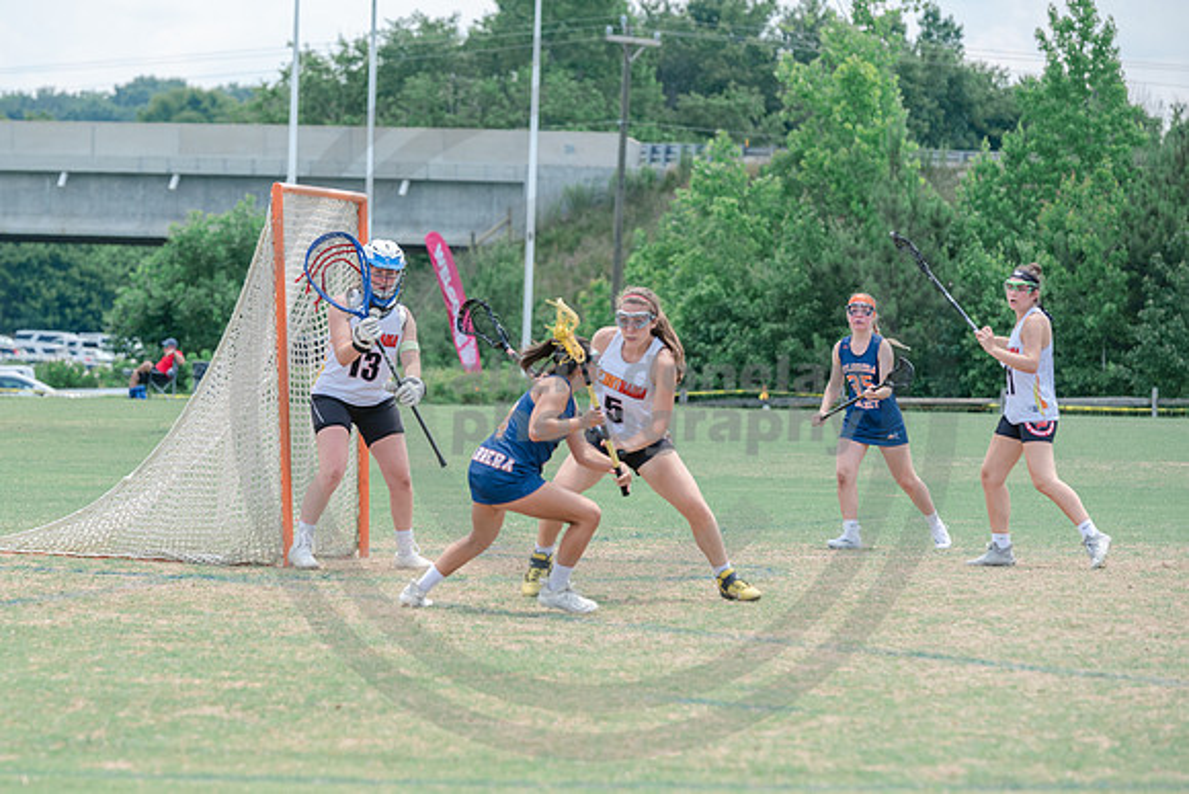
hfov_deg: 10.2
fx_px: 6652
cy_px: 470
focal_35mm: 201
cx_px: 485
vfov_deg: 6.8
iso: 400
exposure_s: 1/1250
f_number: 5
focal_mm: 170
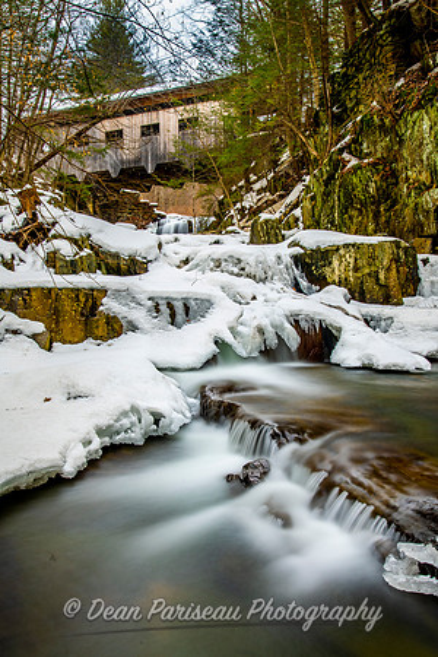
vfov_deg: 42.7
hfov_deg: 29.2
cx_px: 219
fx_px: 839
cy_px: 328
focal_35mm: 46
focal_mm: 46
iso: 200
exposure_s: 20
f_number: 16
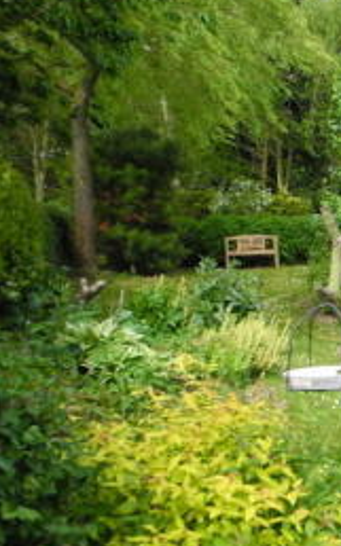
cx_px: 480
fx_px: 997
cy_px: 346
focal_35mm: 67
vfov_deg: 30.5
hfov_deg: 17.8
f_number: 2.8
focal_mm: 6
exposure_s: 1/564
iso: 100
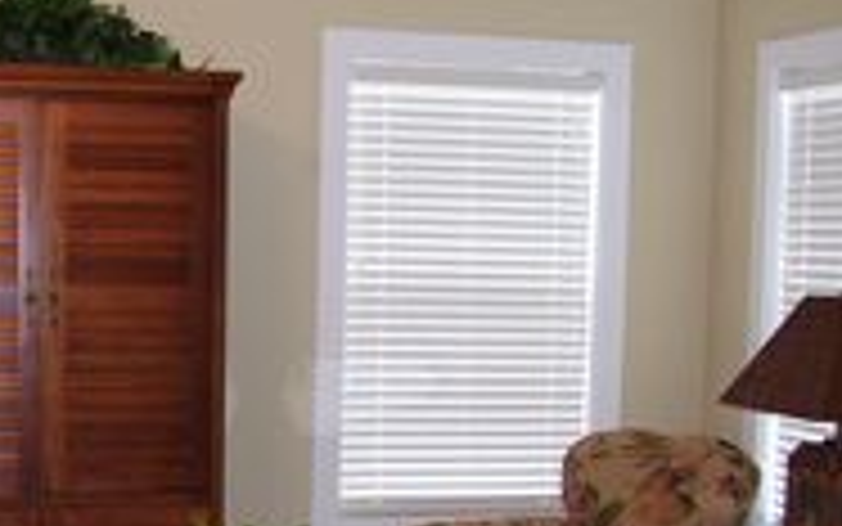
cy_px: 445
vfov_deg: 16.8
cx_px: 203
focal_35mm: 77
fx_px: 1767
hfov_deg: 26.4
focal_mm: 6
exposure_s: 1/60
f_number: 2.7
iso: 125
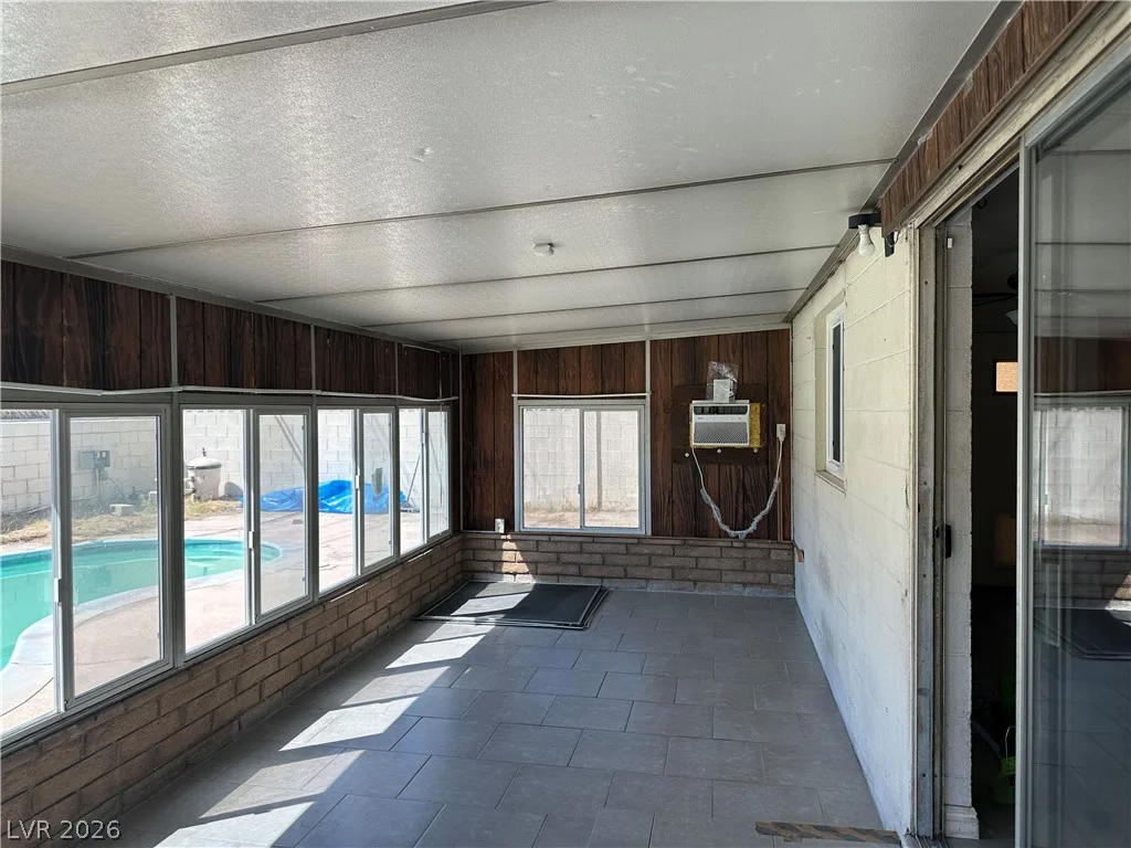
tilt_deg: +3.2
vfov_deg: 56.8
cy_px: 424
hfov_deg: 71.6
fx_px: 784
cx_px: 566
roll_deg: +0.9
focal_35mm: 24
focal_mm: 6.86
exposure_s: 1/803
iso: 80
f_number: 1.78
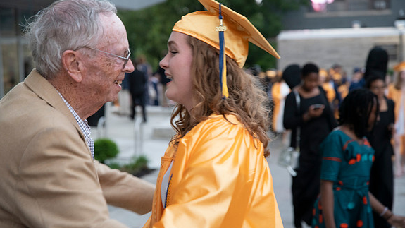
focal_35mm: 74
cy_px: 113
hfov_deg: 28.6
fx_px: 794
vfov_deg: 16.3
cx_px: 203
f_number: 4
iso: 2000
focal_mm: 70
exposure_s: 1/125
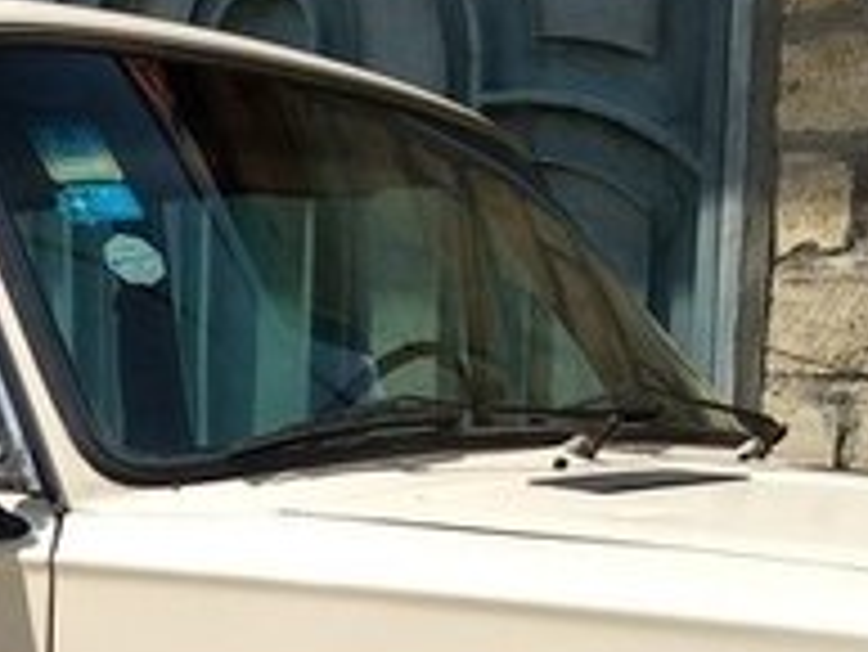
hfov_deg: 21.5
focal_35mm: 89
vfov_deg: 15.6
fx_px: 2233
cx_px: 72
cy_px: 902
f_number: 2.2
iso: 100
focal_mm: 3.81
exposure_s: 1/1114
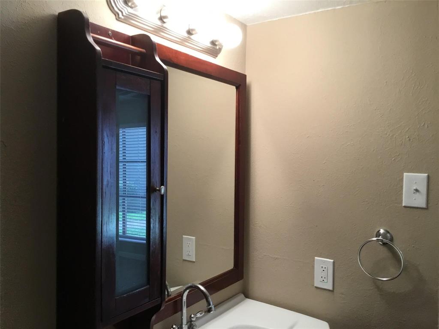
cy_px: 164
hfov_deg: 58.4
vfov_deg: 45.4
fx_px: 393
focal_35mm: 31
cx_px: 220
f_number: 2.4
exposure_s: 1/30
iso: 32
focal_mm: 3.3
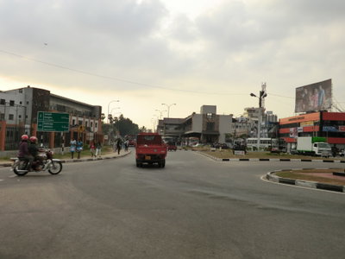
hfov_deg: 54.0
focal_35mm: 34
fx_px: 339
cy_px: 130
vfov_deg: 41.8
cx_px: 172
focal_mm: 6.1
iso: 80
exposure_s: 1/400
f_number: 3.6
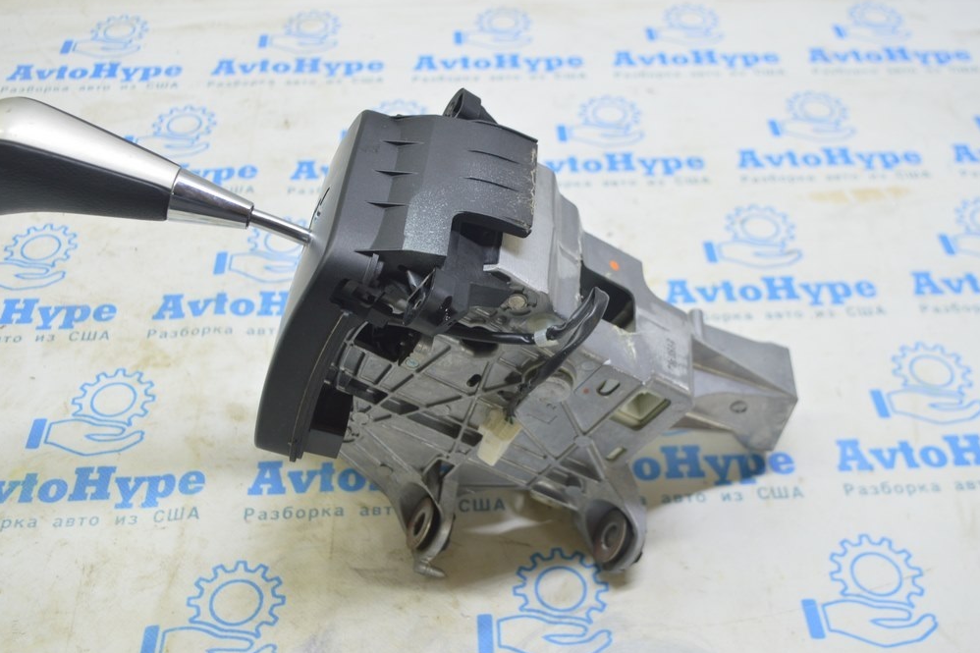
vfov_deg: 33.4
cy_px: 323
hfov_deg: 48.5
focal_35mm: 40
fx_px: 1089
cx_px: 483
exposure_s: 1/20
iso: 400
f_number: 5.6
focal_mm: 26
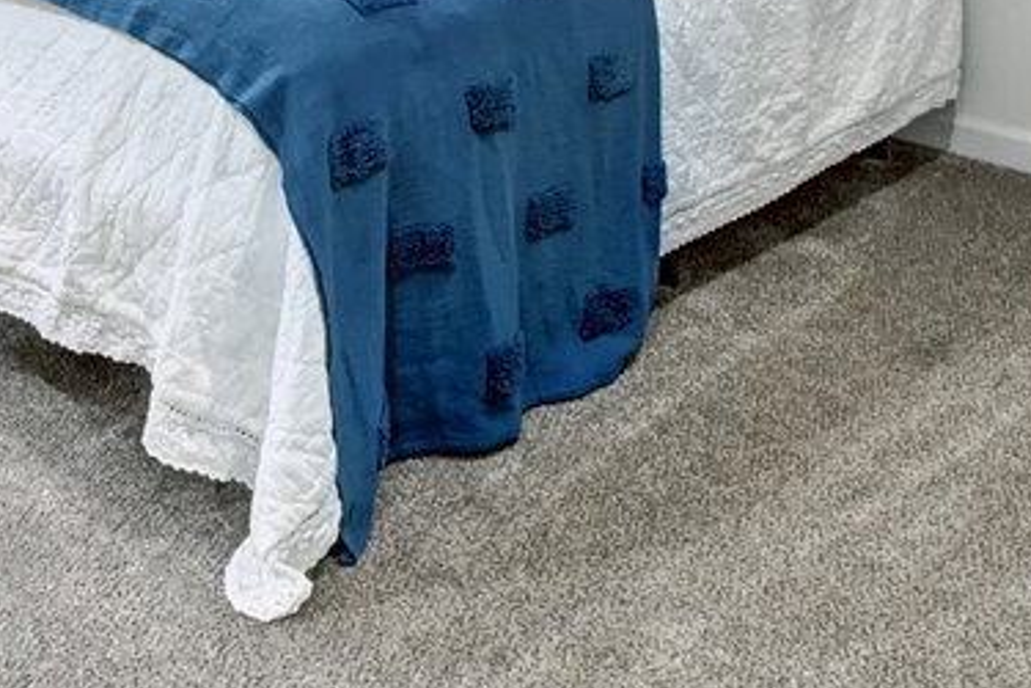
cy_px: -350
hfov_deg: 40.0
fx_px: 1375
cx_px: 256
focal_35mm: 48
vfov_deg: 22.8
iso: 3200
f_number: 11
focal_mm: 10
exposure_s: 1/4
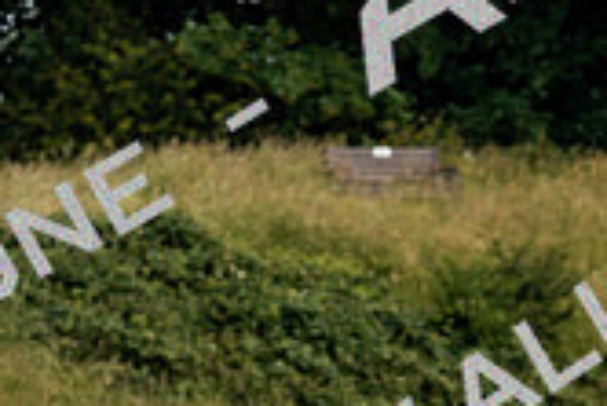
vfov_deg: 1.1
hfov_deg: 1.6
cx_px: 556
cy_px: 631
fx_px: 21128
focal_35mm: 1252
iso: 320
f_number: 6.3
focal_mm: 359
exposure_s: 1/2000
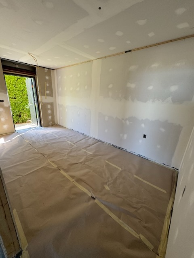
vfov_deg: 102.1
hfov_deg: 85.7
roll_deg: -0.2
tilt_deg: -18.1
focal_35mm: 14
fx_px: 105
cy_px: 129
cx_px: 97
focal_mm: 2.22
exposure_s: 1/99
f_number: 2.2
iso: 80
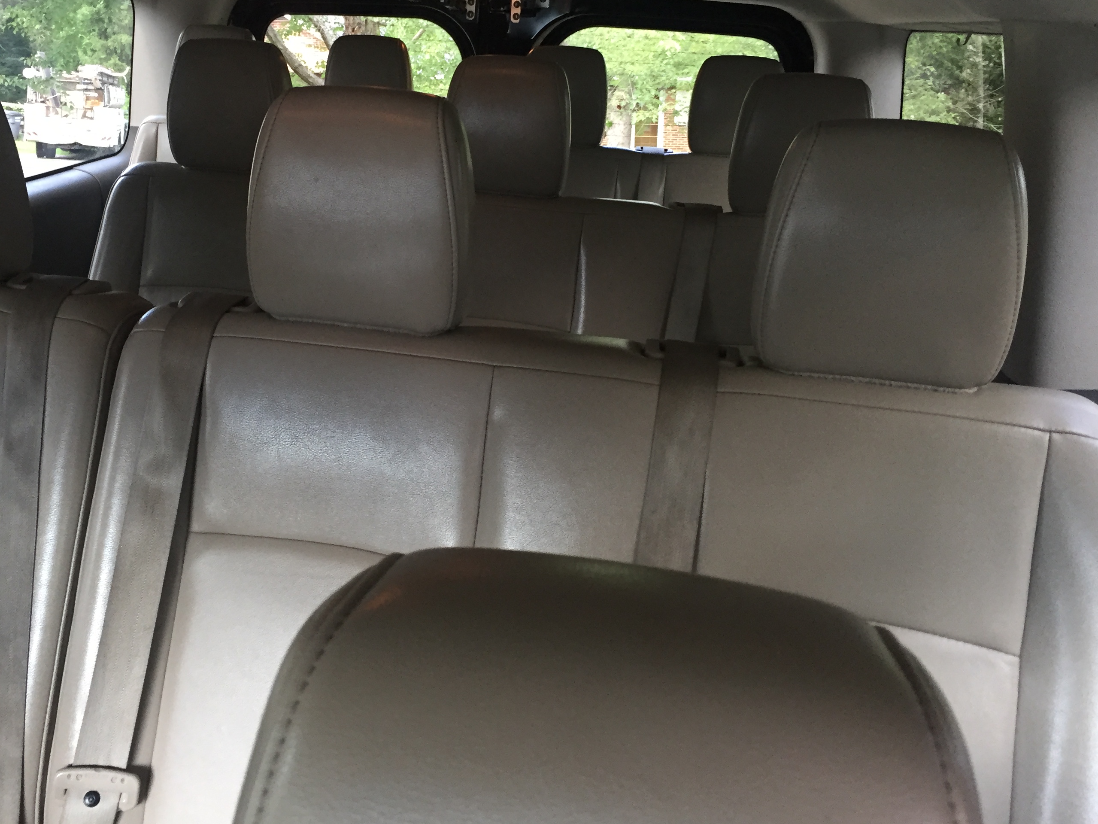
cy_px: 316
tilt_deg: -11.5
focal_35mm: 37
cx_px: 419
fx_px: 1174
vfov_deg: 38.5
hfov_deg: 49.7
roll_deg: -1.3
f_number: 2.2
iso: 125
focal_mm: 4.15
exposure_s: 1/30
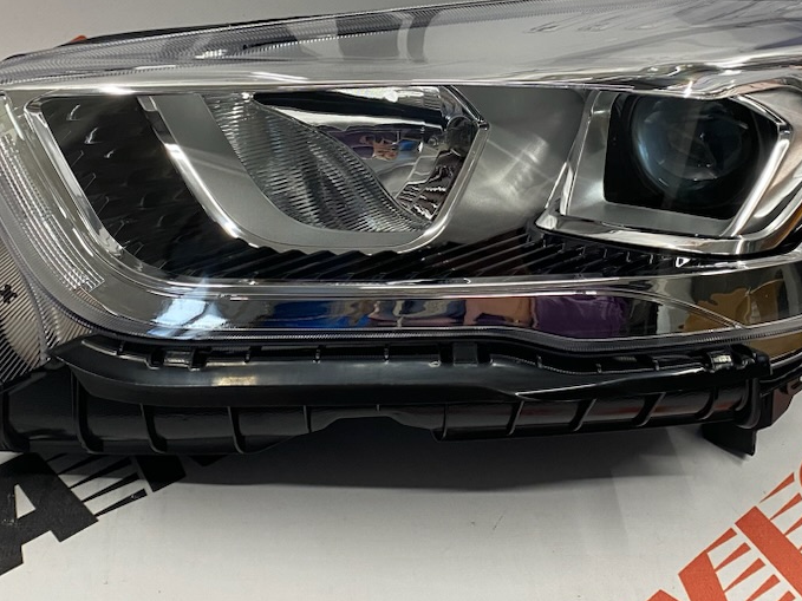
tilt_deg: -32.2
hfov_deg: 38.8
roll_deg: -12.0
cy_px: 122
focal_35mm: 49
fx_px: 1135
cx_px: 468
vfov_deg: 29.0
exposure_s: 1/84
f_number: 1.8
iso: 125
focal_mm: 4.25
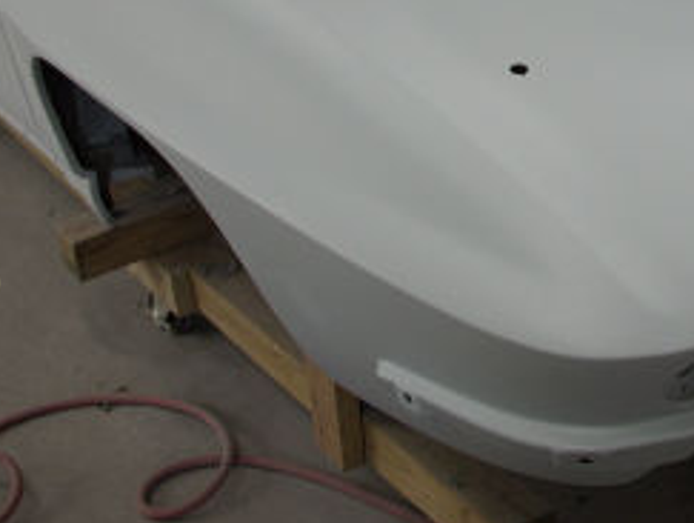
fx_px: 1546
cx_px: 540
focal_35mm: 77
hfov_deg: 24.9
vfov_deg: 18.9
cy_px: 51
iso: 64
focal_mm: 6.2
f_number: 2.8
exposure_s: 1/37.2
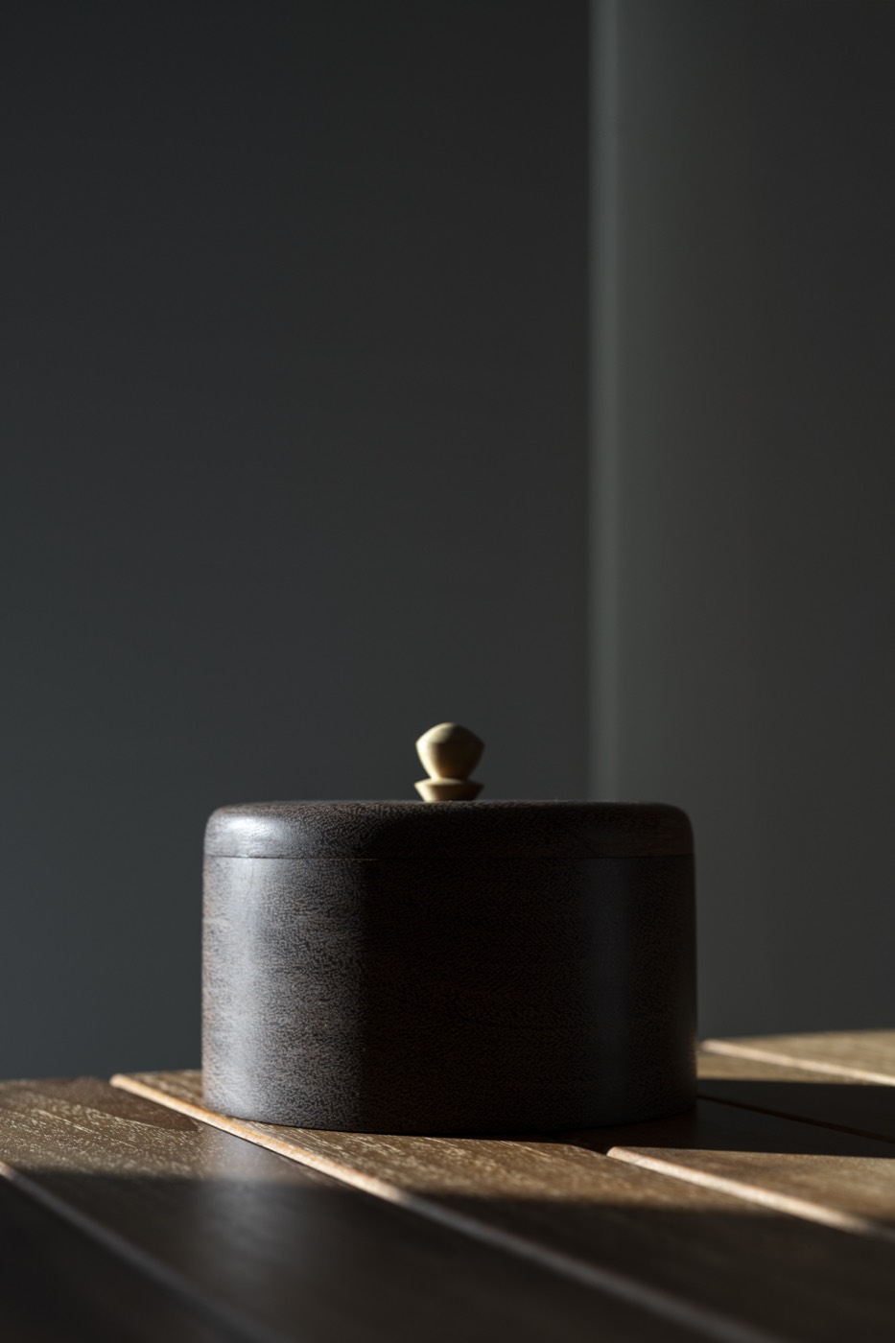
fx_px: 1865
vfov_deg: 39.6
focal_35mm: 50
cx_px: 448
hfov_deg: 27.0
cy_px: 672
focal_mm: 50
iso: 100
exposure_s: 1/1000
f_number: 4
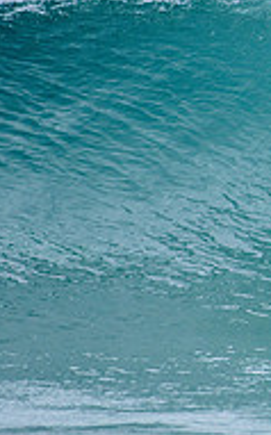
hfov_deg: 0.8
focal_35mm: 1549
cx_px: 547
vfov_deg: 1.4
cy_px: 156
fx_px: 18346
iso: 360
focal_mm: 500
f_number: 5.6
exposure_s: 1/2000
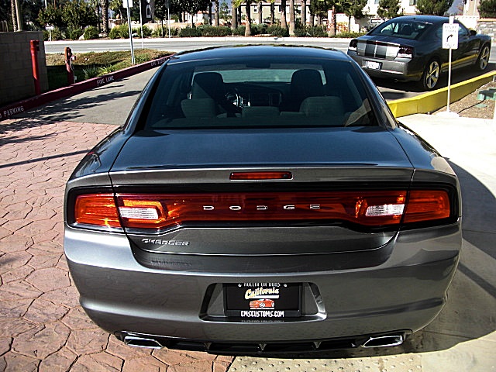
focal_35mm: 36
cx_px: 248
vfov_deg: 39.7
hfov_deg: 51.4
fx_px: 516
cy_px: 186
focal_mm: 6.3
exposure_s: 1/500
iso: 50
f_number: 2.8
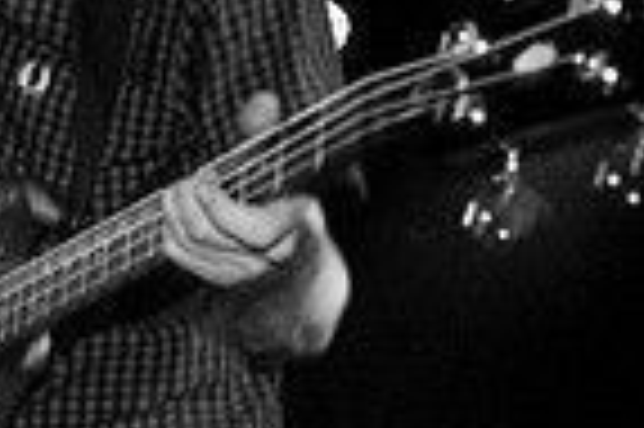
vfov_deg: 11.2
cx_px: -18
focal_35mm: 122
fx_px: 2180
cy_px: 248
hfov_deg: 16.4
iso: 800
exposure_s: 1/40
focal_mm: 20
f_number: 2.8
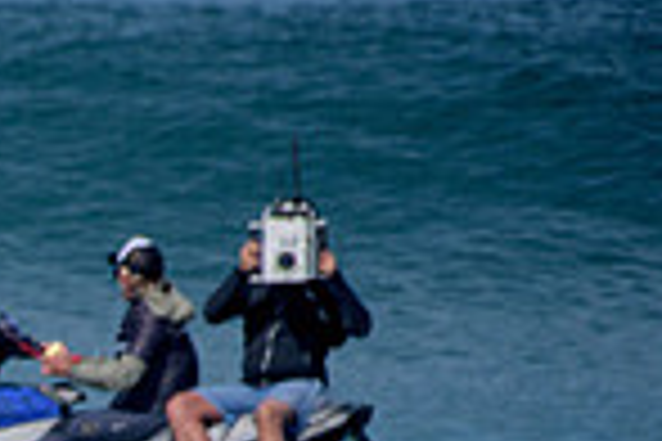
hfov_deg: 1.0
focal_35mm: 1976
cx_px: -639
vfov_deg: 0.7
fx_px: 36334
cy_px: 853
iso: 250
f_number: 6.3
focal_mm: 500
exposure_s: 1/2500
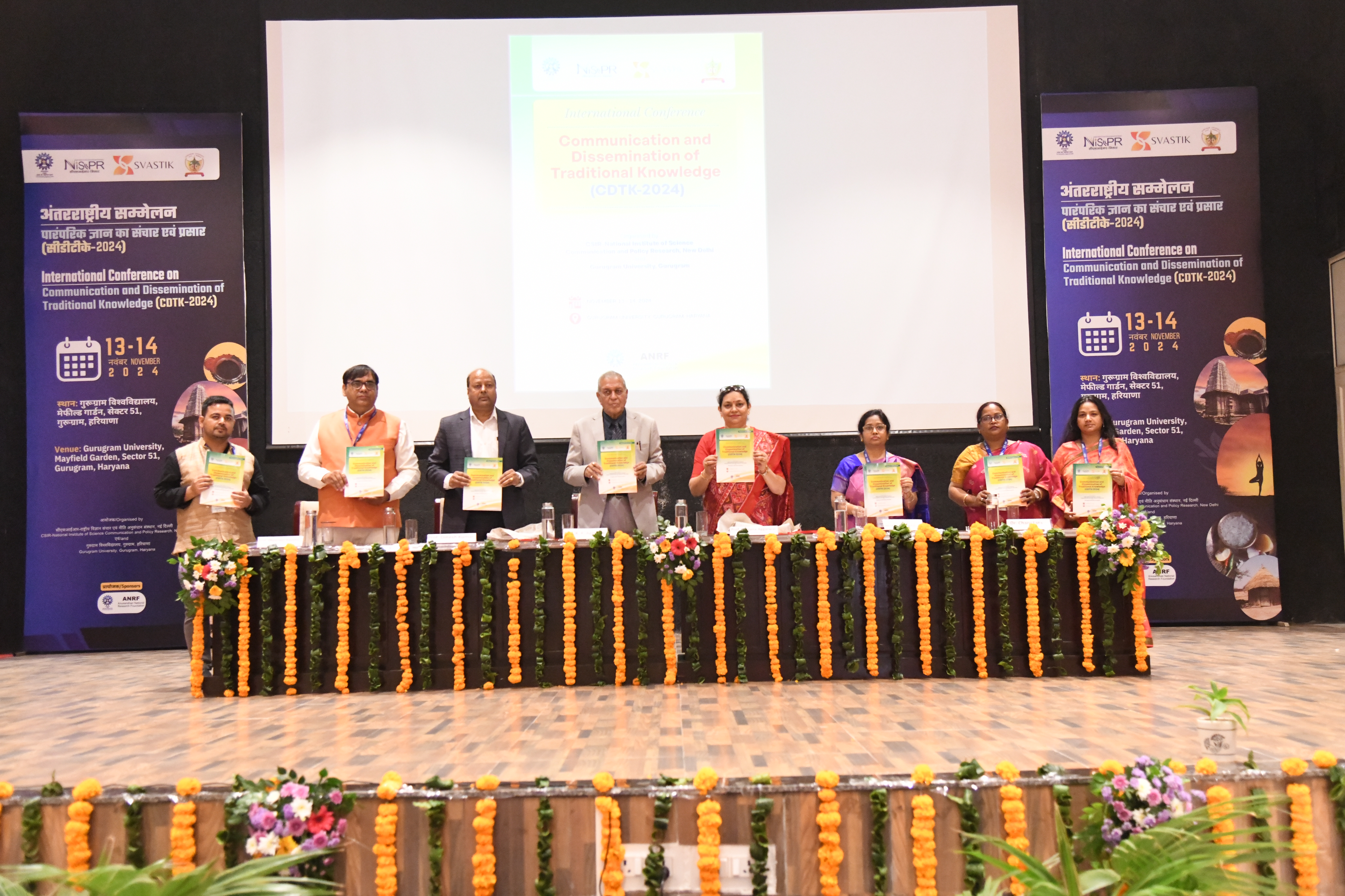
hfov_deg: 48.5
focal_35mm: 40
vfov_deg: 33.4
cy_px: 448
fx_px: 1494
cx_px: 672
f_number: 4
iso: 10000
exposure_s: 1/125
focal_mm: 40
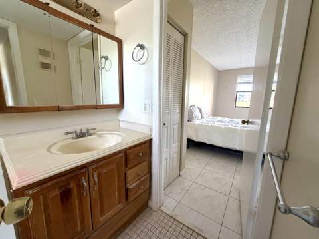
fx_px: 129
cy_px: 120
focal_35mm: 14
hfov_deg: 102.1
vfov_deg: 85.6
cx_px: 160
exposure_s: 1/91
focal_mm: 2.22
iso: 320
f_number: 2.2
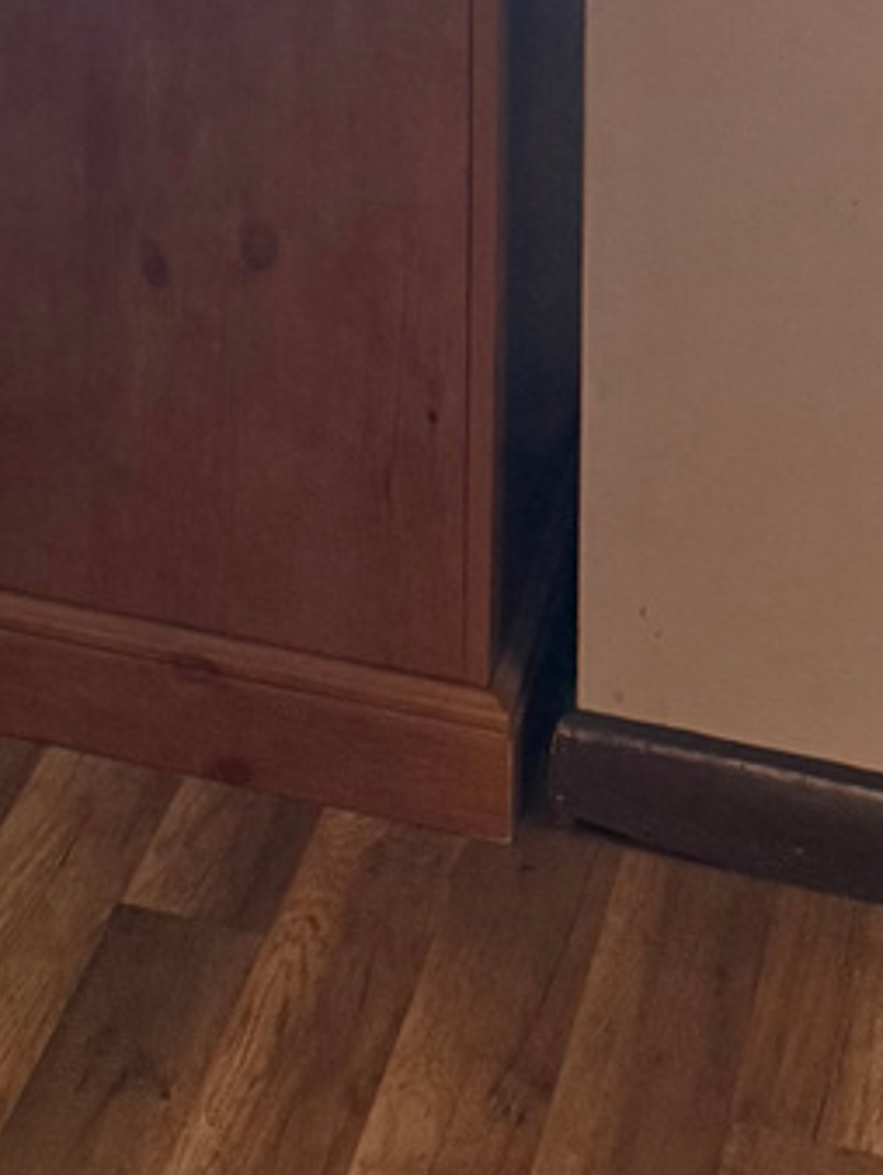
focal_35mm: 109
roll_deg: +0.2
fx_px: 3703
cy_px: -911
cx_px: -640
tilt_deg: -6.1
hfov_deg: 12.6
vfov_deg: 15.6
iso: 200
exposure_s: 1/60
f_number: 1.78
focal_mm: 6.76
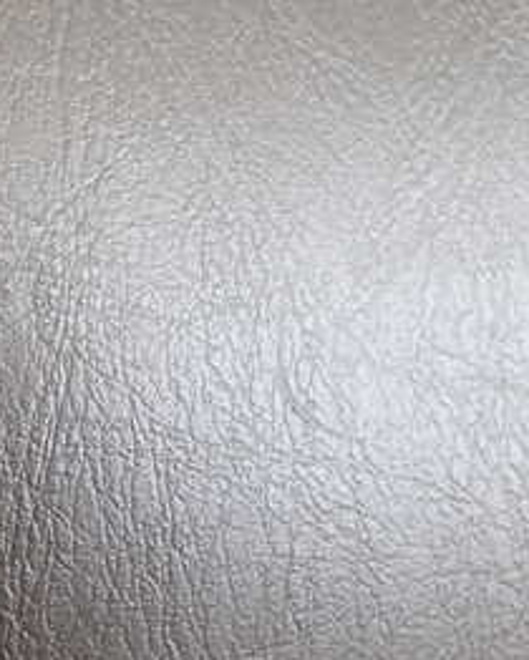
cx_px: 0
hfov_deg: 22.0
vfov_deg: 28.3
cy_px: 345
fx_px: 1310
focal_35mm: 67
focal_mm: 5.4
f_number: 2.3
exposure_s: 1/125
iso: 160
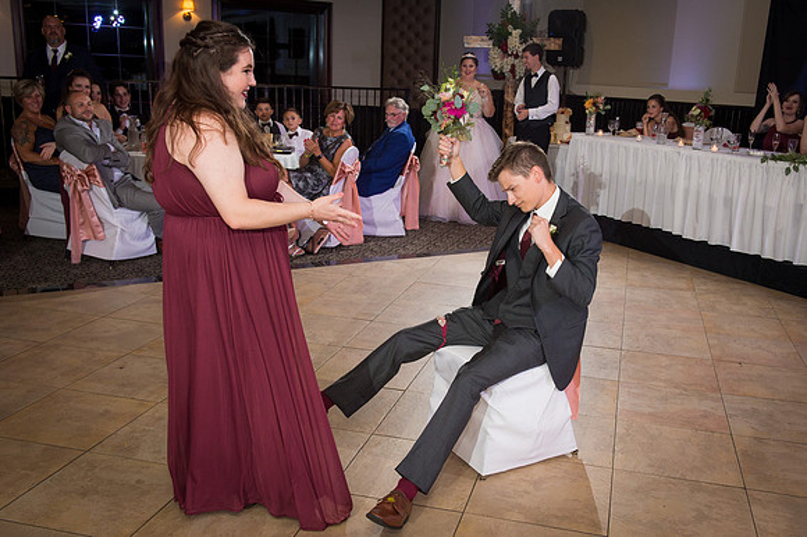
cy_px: 276
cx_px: 449
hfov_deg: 53.6
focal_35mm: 36
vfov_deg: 37.2
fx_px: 798
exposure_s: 1/125
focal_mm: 32
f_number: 5.6
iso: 800
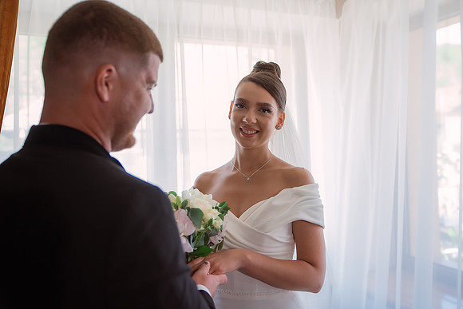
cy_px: 138
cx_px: 257
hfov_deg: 53.7
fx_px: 456
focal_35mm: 35
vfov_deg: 37.4
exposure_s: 1/320
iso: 800
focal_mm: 32
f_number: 2.8
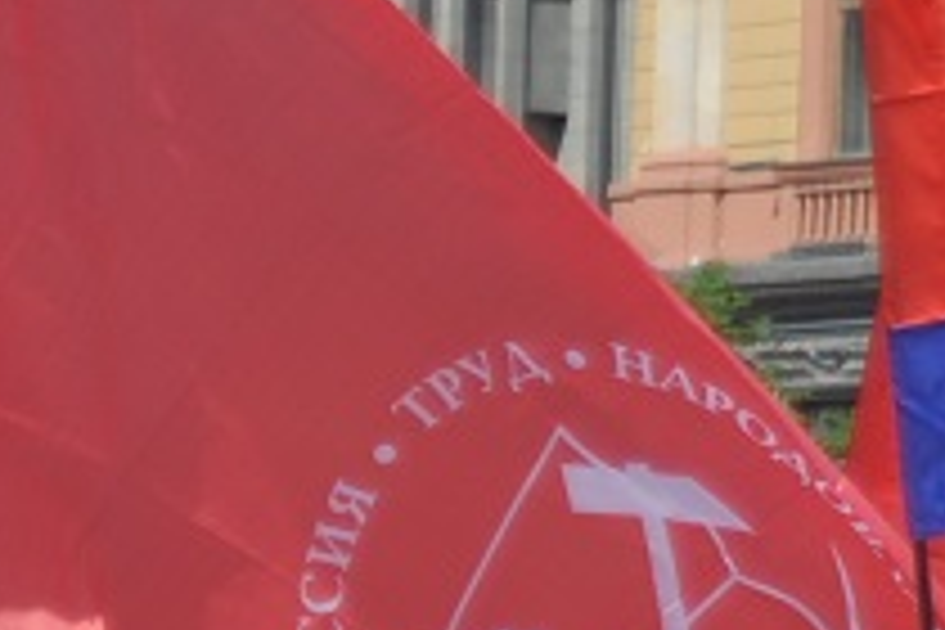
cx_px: -659
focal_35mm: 404
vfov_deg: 3.4
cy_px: 1609
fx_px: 10604
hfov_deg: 5.0
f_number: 5
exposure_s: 1/1000
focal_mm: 44
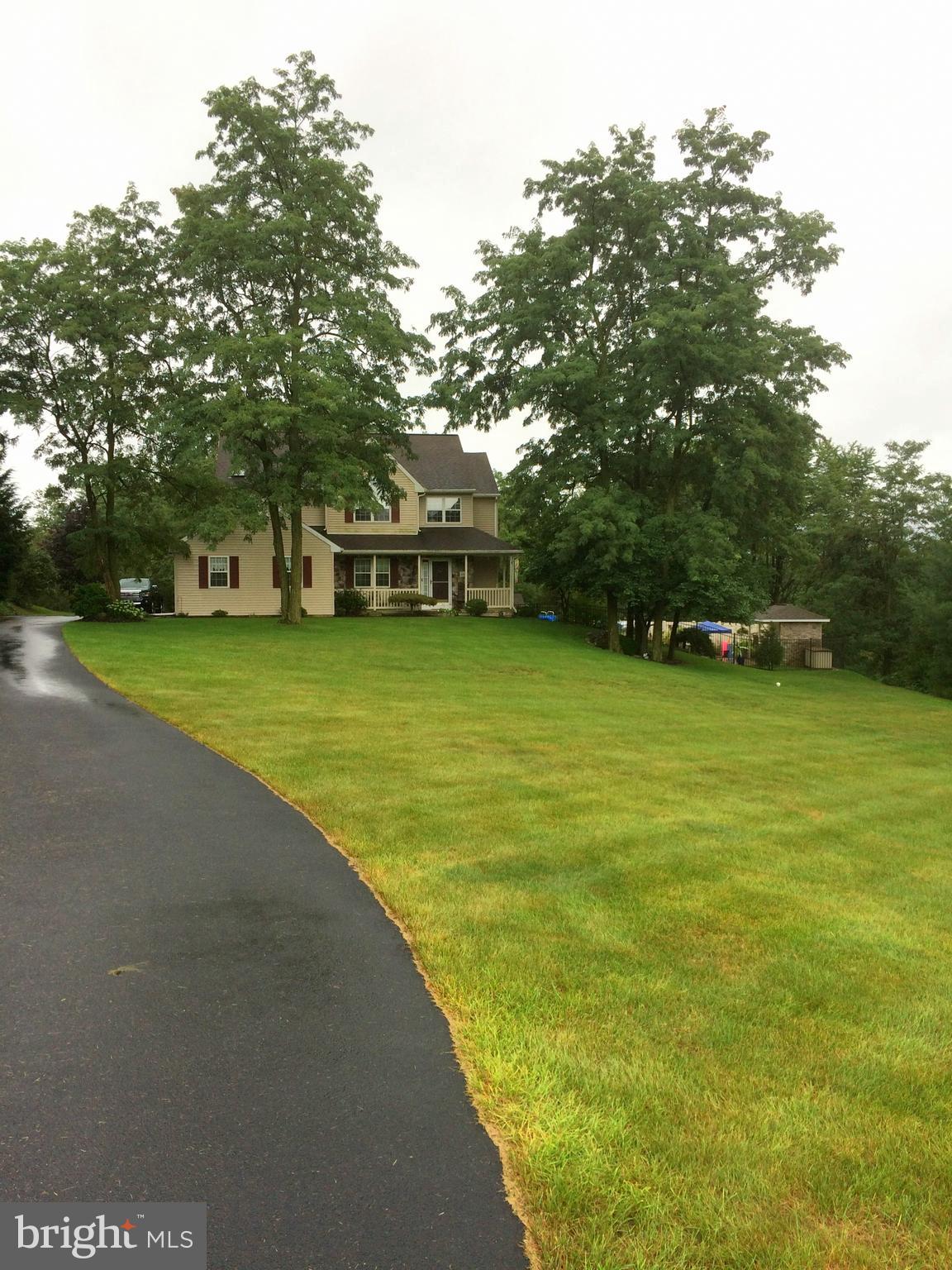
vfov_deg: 61.7
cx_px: 476
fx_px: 1063
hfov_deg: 48.2
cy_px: 635
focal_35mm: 29
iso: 32
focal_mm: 4.15
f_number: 2.2
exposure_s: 1/169
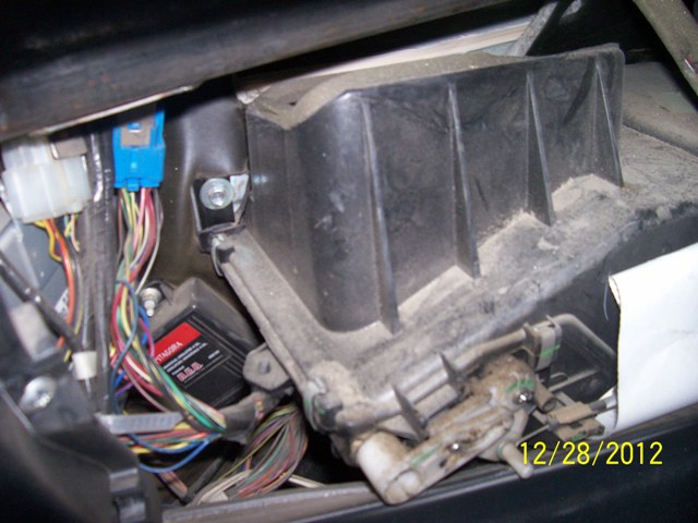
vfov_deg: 41.8
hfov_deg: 54.0
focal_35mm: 34
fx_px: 686
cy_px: 262
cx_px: 349
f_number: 2.7
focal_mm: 5.6
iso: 140
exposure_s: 1/112
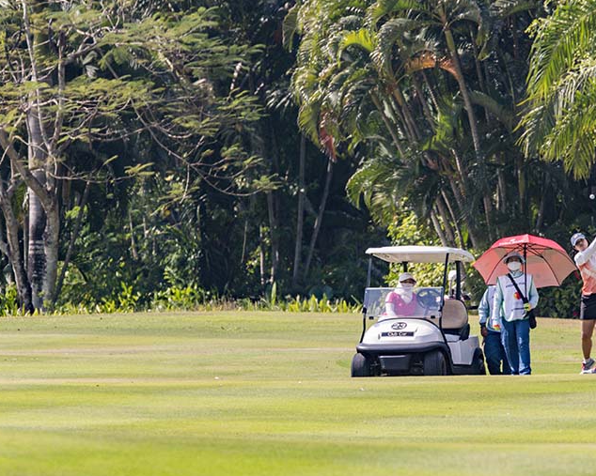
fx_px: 16296
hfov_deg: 2.1
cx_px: 408
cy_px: 270
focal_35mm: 924
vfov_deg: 1.7
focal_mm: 650
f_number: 8
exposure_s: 1/2500
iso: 560
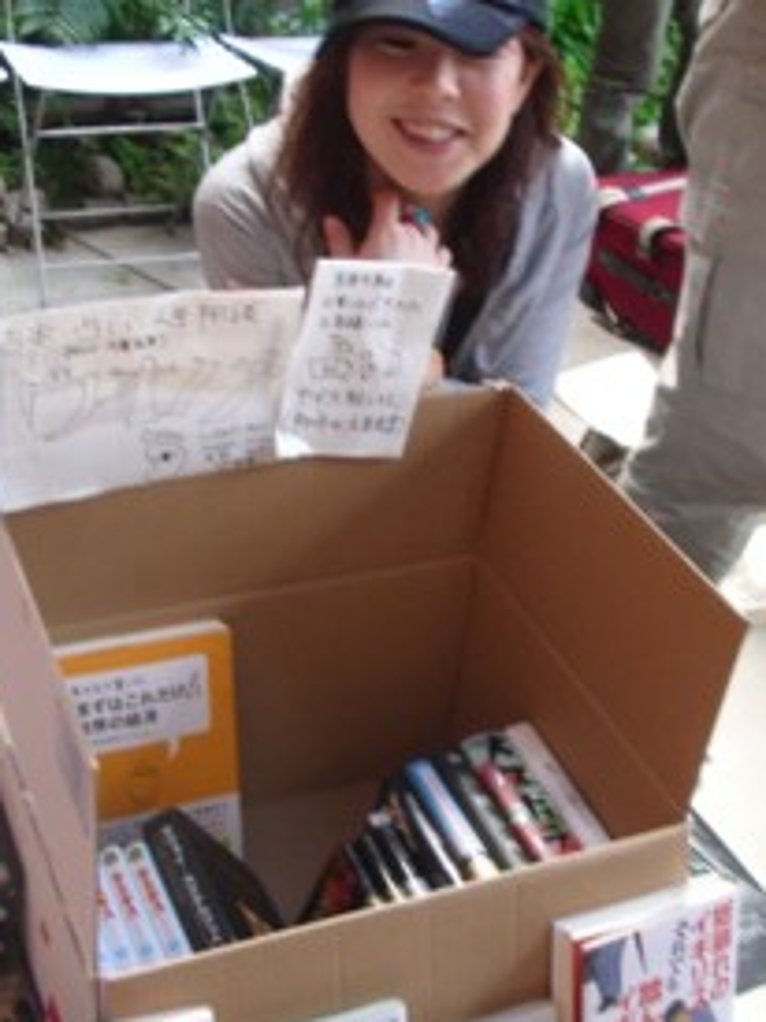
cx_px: 394
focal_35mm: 51
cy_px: 565
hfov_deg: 28.5
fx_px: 1506
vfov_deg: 37.5
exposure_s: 1/25
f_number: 2.6
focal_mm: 5.8
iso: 200
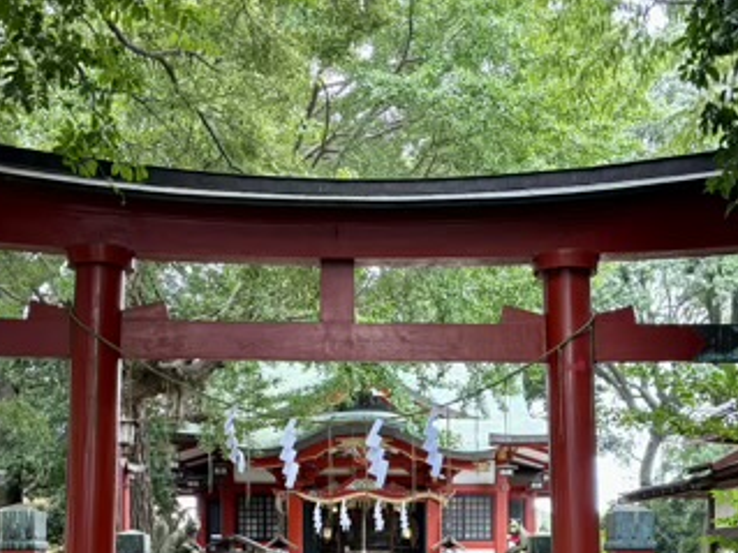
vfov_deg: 24.2
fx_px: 1215
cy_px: 580
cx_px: 405
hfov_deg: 33.8
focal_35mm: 57
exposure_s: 1/121
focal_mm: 5.96
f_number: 1.6
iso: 125
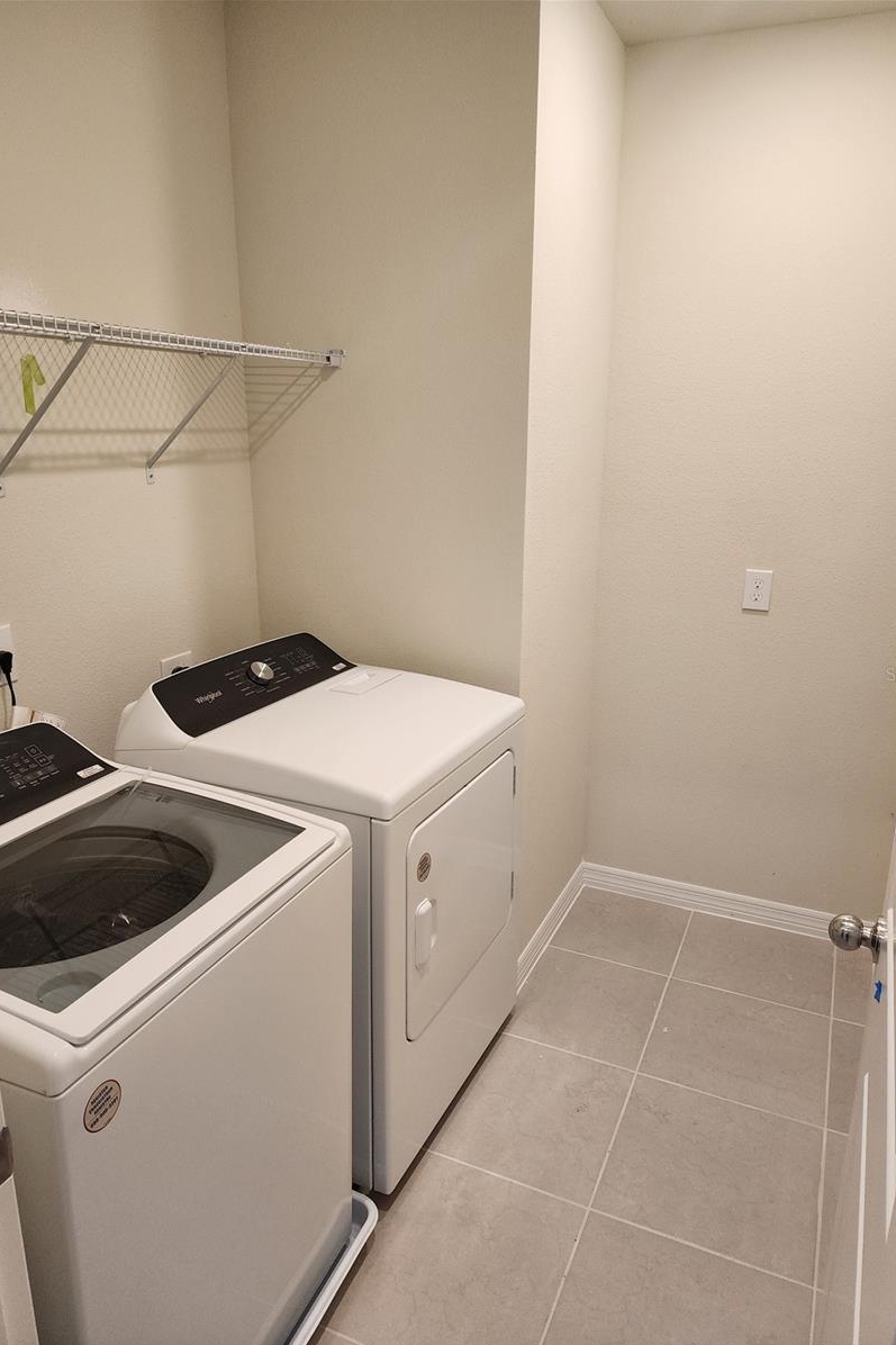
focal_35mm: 24
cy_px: 674
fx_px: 896
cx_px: 460
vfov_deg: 73.8
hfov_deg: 53.1
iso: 160
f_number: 1.8
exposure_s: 1/120
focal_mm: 6.4
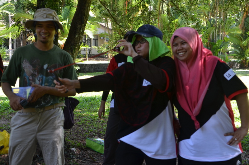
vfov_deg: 26.4
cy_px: 82
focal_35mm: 51
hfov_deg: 39.0
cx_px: 124
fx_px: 352
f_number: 4
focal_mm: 34
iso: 250
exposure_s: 1/125
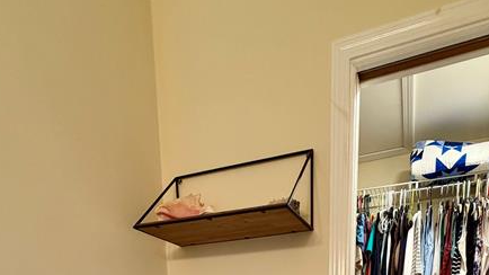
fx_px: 350
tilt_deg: -10.1
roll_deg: -0.2
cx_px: 290
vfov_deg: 28.2
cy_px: 412
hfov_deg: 69.3
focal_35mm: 27
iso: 250
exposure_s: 1/60
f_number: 2.2
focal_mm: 2.22
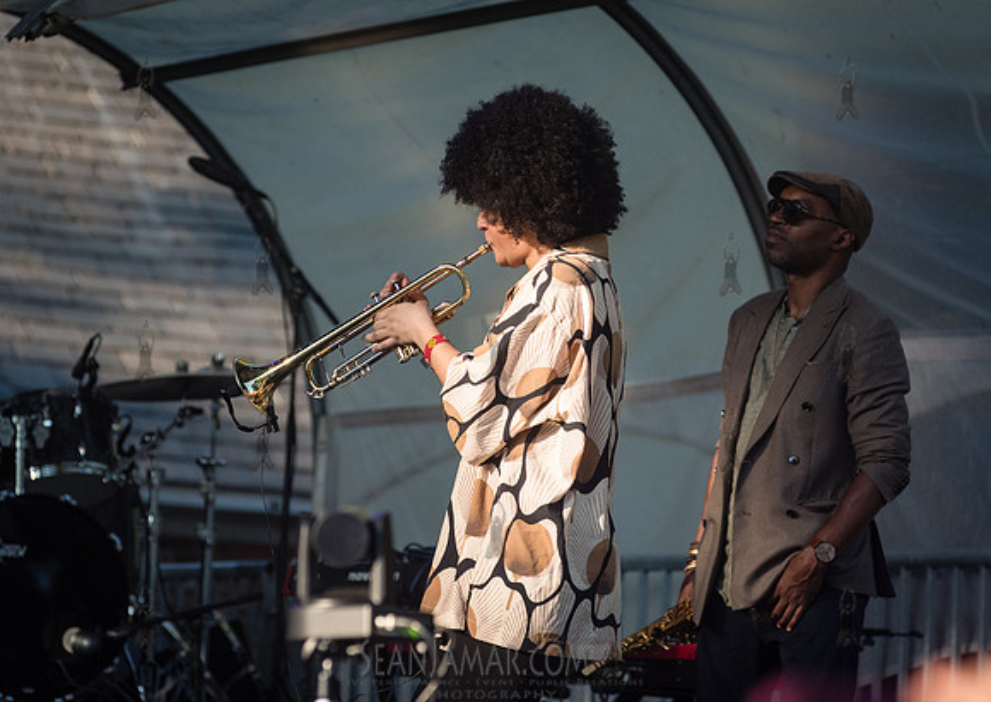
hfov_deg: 8.6
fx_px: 6620
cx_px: 487
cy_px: 305
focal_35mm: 236
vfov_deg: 6.1
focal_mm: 200
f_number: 5.6
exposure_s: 1/1000
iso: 1000
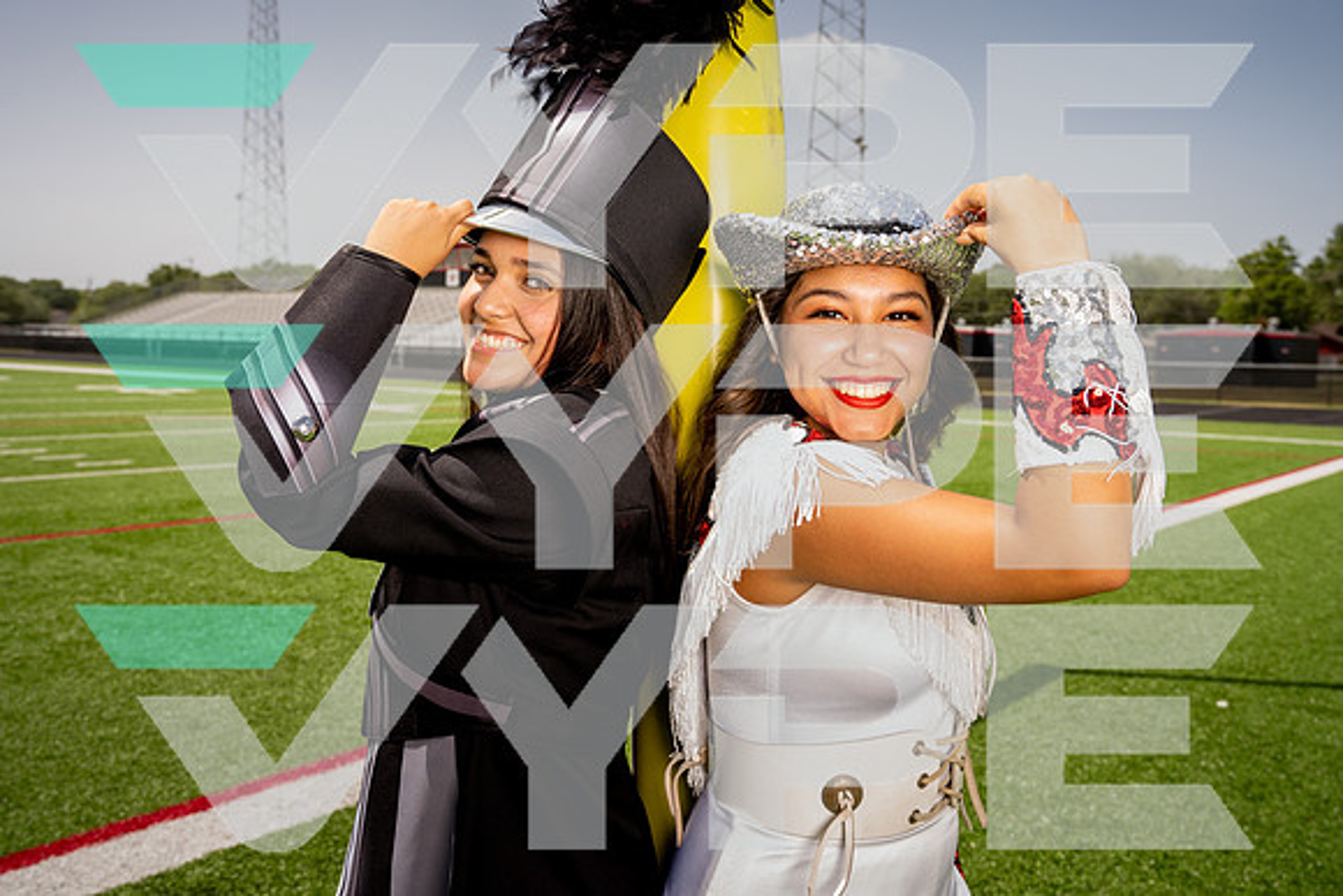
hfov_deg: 54.4
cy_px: 448
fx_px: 1306
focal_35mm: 35
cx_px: 672
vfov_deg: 37.9
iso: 50
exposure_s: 1/250
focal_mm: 35
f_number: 6.3
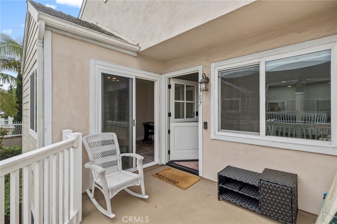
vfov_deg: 73.7
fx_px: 150
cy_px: 112
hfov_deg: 96.8
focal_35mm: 16
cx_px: 168
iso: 100
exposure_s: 1/100
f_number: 8
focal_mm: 16
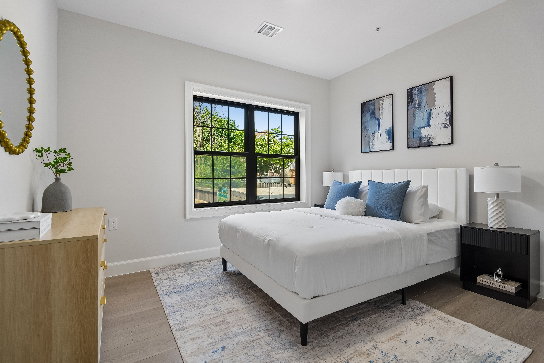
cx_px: 272
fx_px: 242
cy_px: 182
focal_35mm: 16
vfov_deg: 73.7
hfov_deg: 96.7
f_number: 8
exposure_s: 1/30
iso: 400
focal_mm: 16
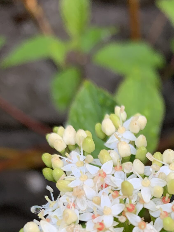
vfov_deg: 30.1
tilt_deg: -53.6
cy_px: 240
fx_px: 395
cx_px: 174
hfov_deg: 23.7
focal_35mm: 59
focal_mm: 4.25
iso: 40
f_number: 1.8
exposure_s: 1/121
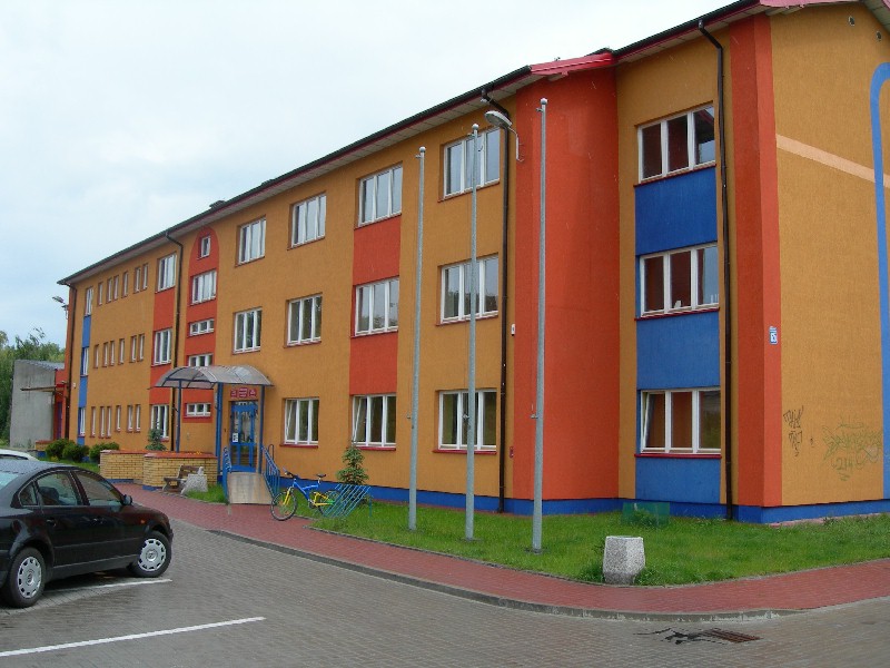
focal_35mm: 38
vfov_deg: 37.7
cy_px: 334
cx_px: 445
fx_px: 977
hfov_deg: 49.0
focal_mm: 7.8
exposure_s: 1/310
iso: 50
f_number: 4.8
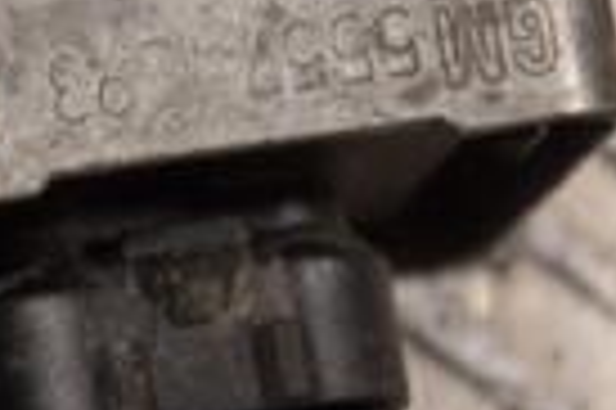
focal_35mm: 689
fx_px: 11779
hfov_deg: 3.0
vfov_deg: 2.0
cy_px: -36
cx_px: -148
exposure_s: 1/125
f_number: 5.6
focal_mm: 105
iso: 400
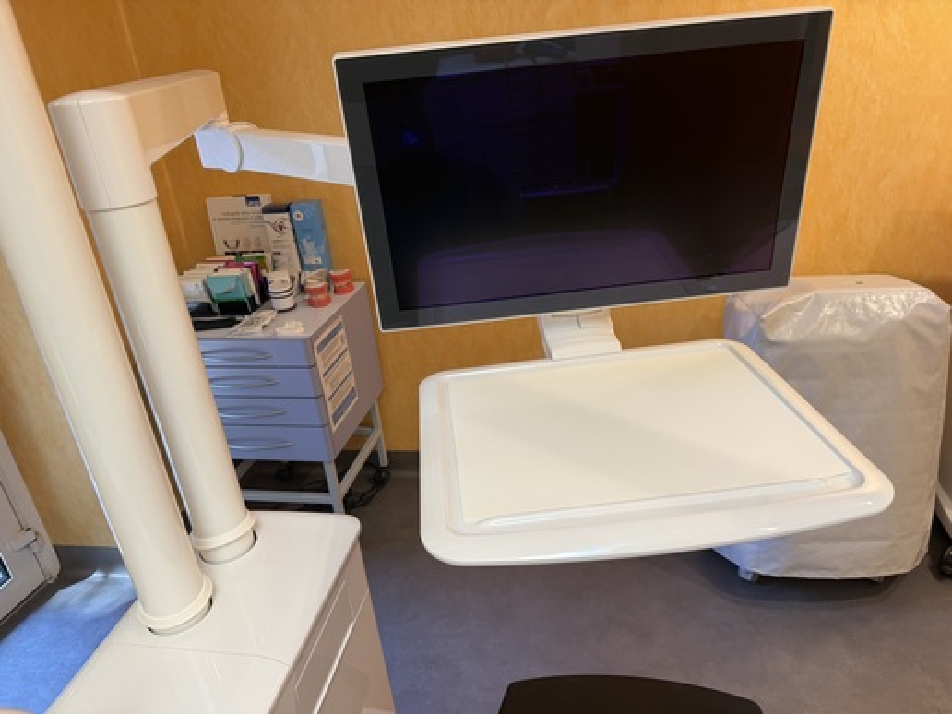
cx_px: 476
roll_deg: +5.6
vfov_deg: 56.8
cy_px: 357
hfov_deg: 71.6
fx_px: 660
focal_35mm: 24
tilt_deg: -25.2
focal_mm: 6.76
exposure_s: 1/50
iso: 125
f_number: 1.78
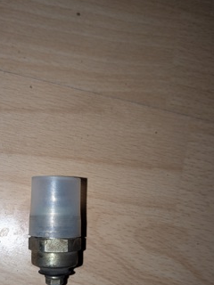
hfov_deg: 39.0
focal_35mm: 36
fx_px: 297
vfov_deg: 49.4
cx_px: 63
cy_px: 213
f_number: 1.7
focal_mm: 4.53
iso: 83
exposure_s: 1/100
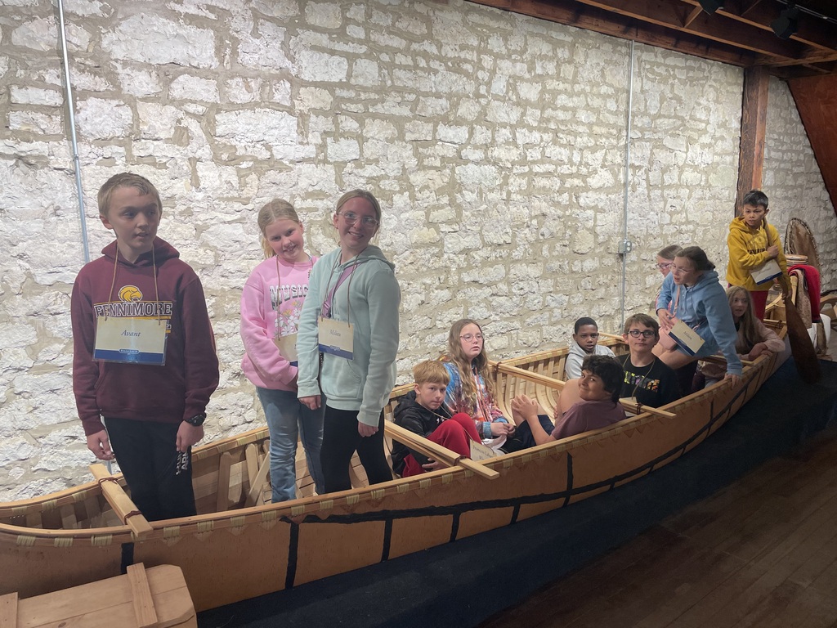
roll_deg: +0.7
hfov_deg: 67.3
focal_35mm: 26
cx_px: 418
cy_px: 314
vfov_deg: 53.1
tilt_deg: -10.1
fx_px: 629
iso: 80
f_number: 1.6
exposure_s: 1/120
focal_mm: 4.2
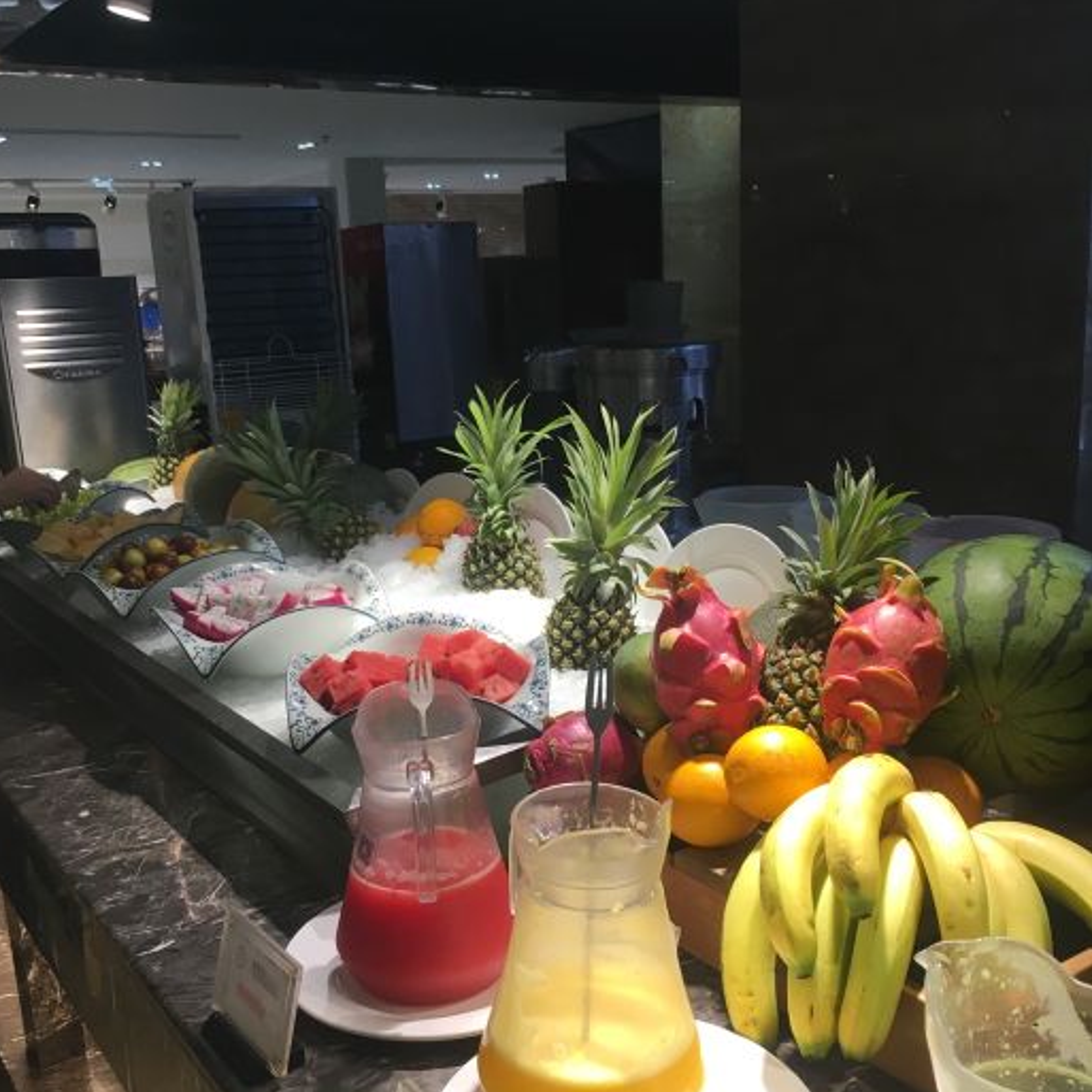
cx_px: 535
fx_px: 1249
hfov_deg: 47.2
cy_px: 596
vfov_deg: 47.2
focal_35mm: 35
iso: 25
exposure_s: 1/33
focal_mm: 4.15
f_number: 2.2
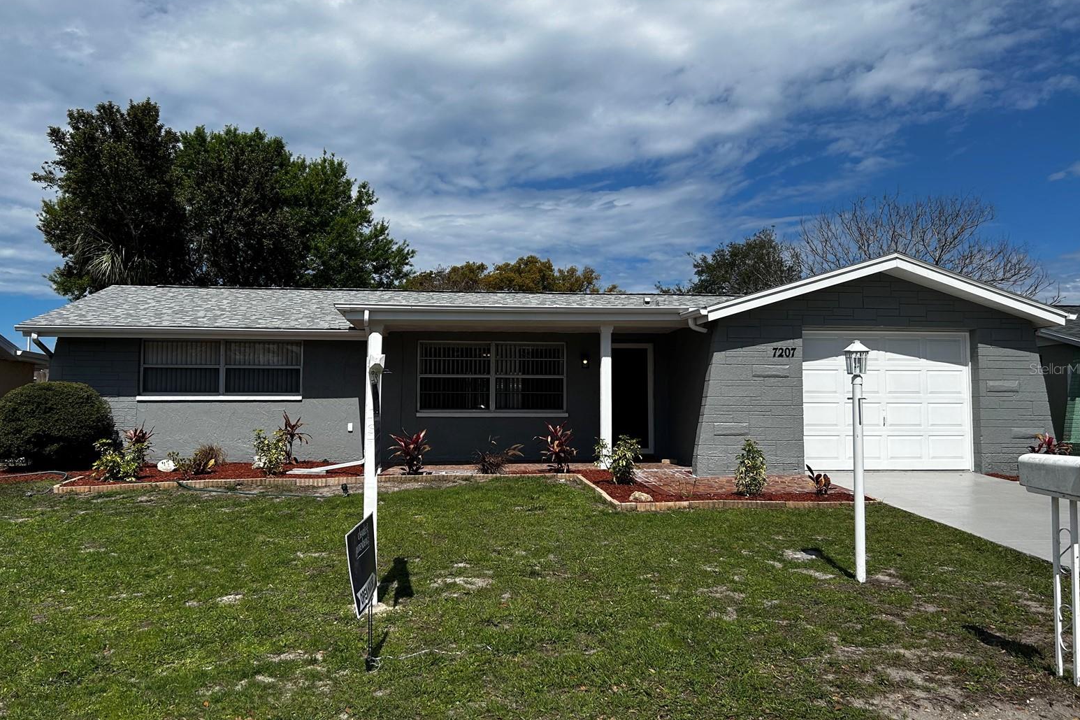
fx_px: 840
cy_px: 368
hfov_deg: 65.5
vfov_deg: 46.4
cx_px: 536
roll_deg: +0.0
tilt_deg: +3.7
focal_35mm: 28
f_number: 1.5
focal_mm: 5.7
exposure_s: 1/8000
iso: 50
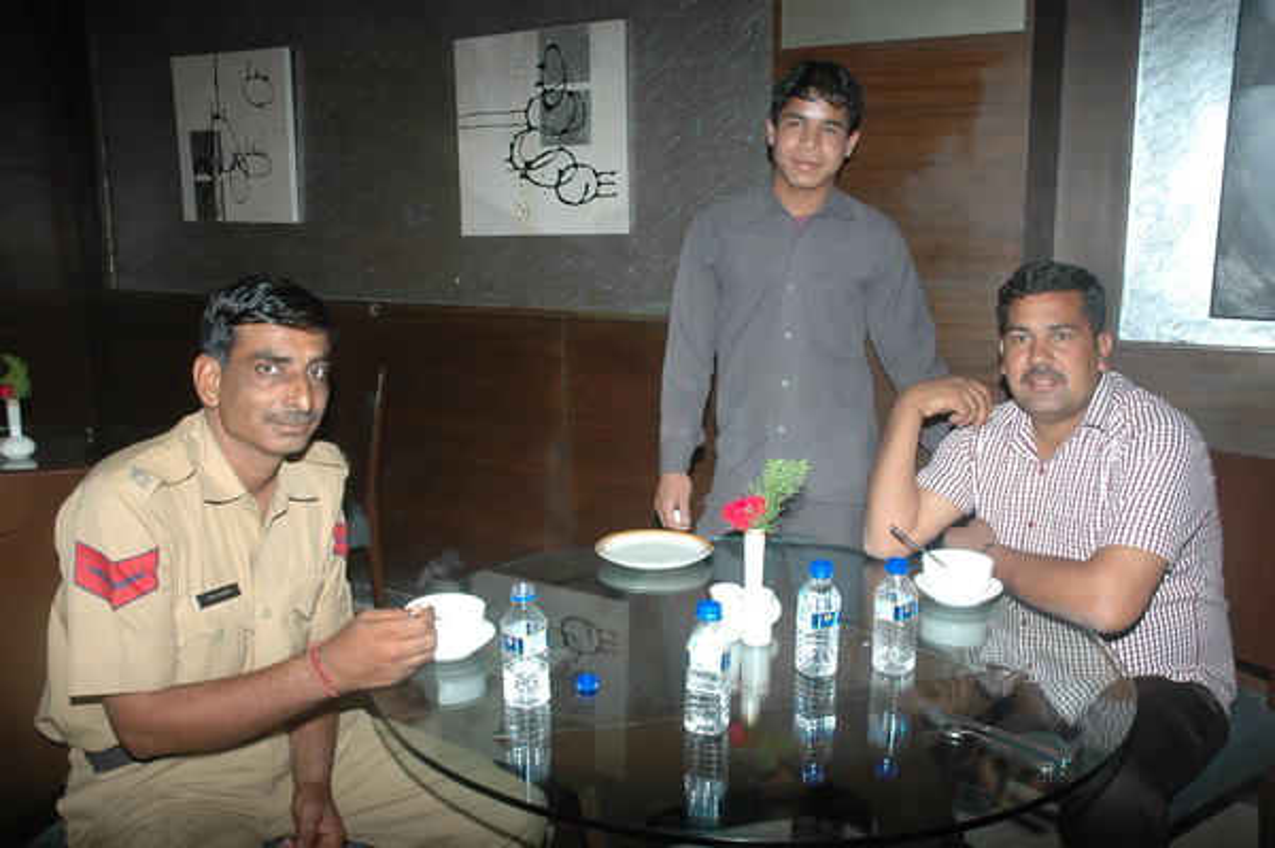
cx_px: 638
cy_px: 424
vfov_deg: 47.9
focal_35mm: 27
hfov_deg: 67.4
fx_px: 955
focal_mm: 18
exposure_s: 1/125
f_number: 5.6
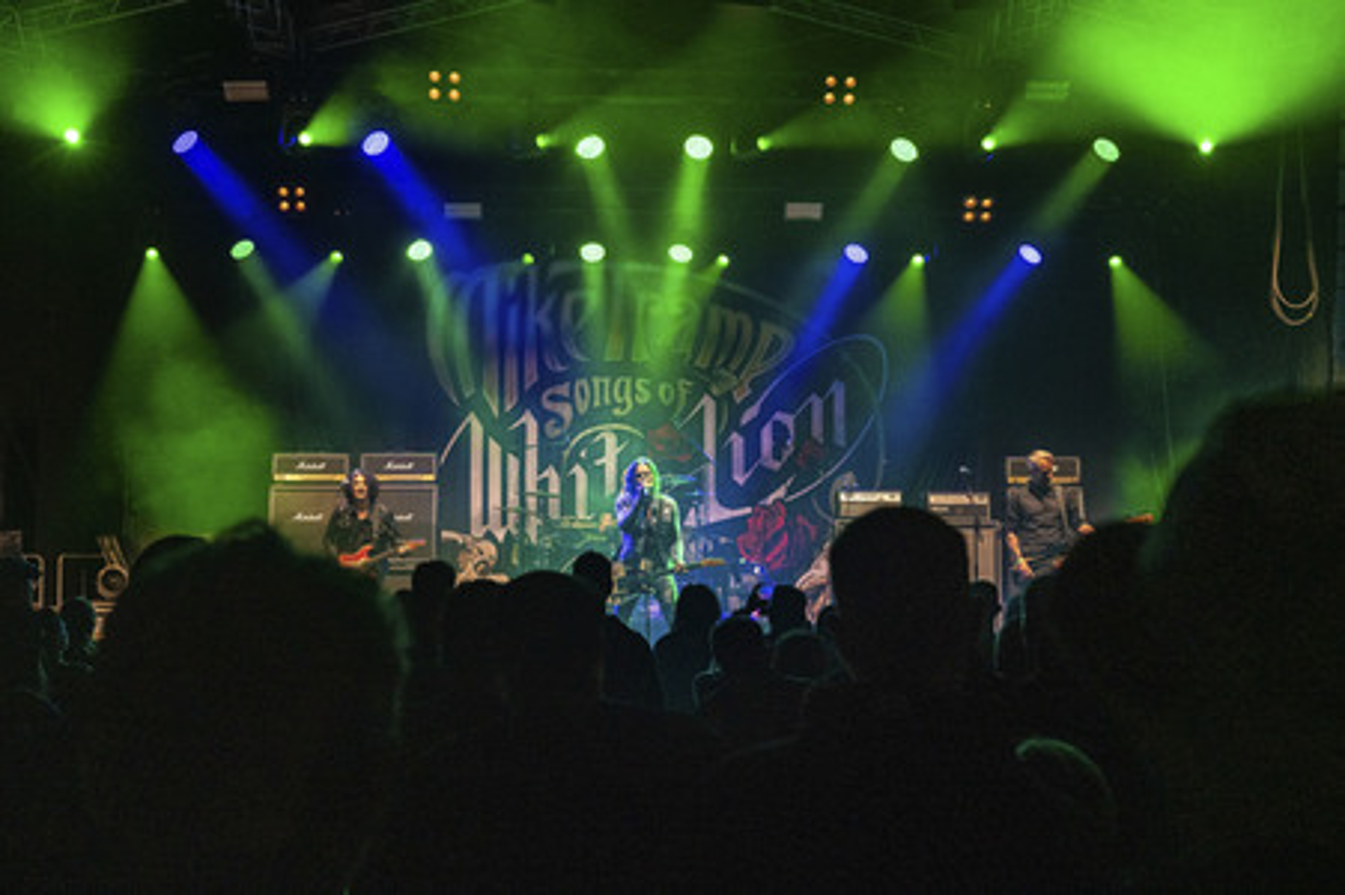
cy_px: 448
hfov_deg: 43.6
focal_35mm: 45
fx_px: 1680
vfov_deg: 29.8
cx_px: 672
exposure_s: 1/320
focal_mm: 45
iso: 3200
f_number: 5.6
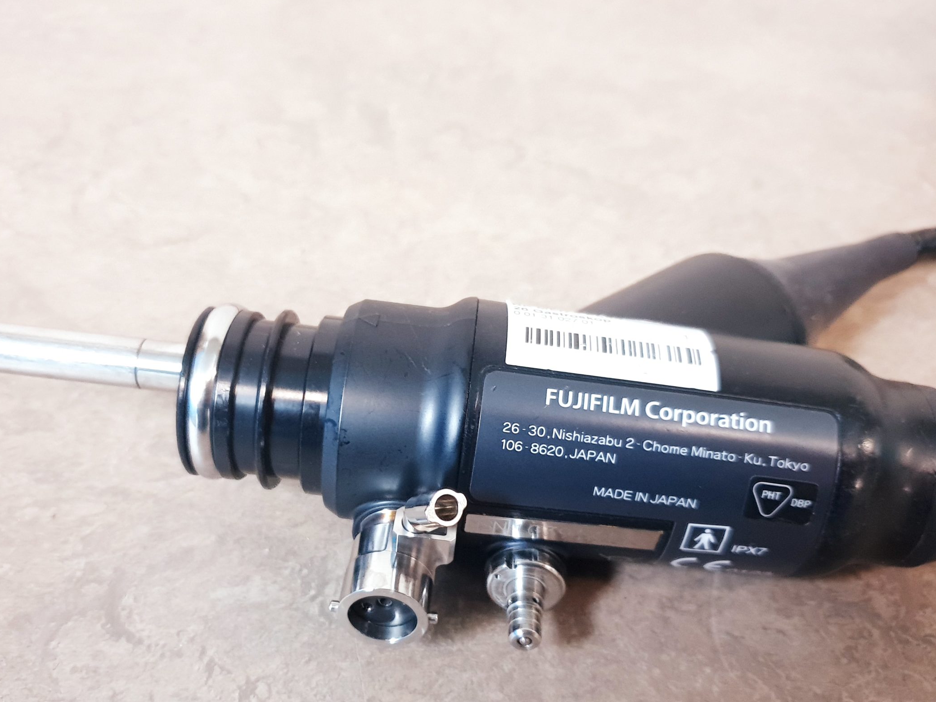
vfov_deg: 43.9
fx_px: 865
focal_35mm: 32
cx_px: 441
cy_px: 428
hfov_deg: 56.8
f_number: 1.5
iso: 320
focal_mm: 4.3
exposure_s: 1/33
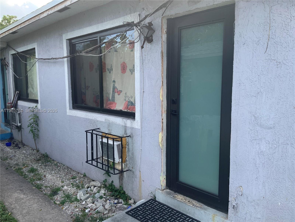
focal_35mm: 29
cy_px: 111
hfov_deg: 61.7
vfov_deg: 48.2
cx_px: 148
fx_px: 247
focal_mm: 3
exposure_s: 1/303
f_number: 1.8
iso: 16
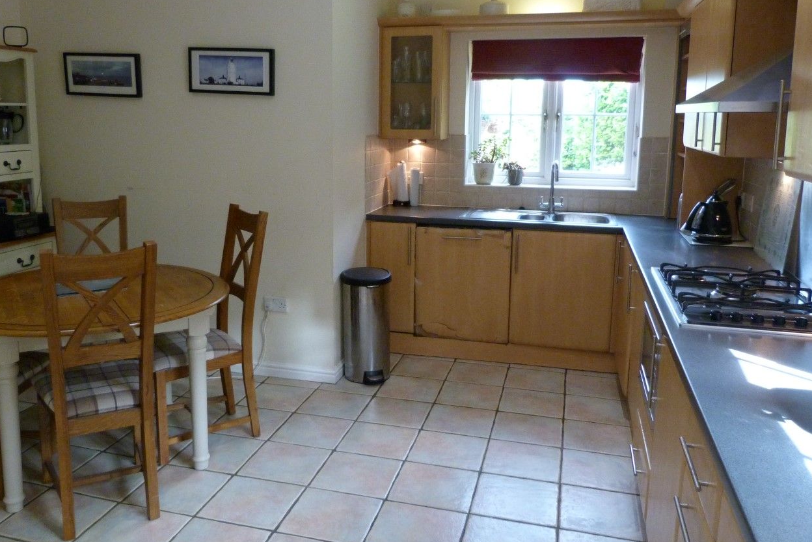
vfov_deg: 43.5
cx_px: 356
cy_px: 229
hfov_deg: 61.7
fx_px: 677
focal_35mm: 30
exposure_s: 1/60
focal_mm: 4.5
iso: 320
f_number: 2.8
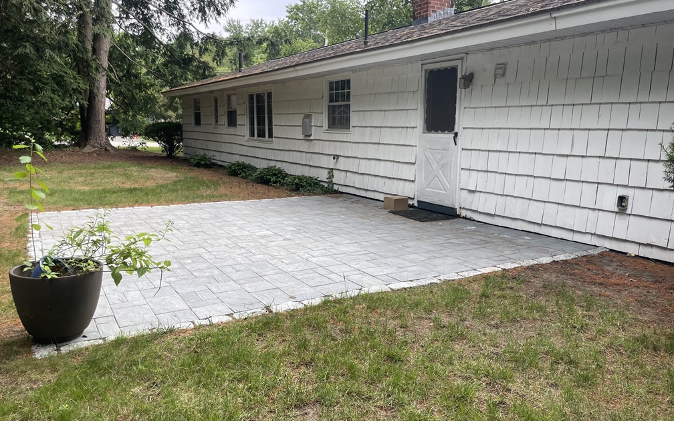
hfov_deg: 66.5
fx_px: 514
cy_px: 207
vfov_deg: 44.5
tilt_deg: -7.8
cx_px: 334
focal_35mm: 28
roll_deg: -0.3
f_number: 1.6
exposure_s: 1/175
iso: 32
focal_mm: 4.2
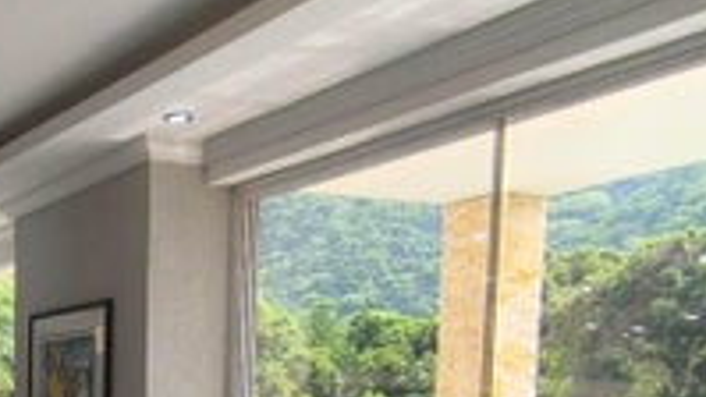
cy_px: 553
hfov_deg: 31.9
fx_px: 1048
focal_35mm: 56
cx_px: -110
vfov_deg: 19.4
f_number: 2.2
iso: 80
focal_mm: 1.65
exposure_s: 1/99.9
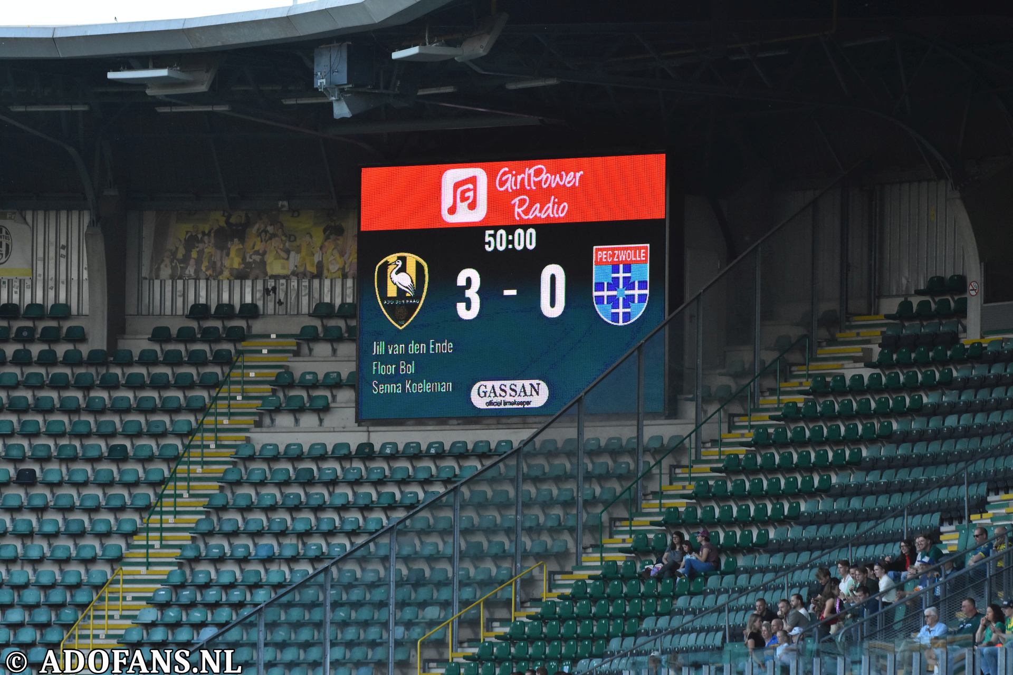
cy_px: 338
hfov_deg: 8.9
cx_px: 506
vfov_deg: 5.9
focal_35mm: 232
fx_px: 6542
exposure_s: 1/800
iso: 2000
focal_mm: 155
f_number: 4
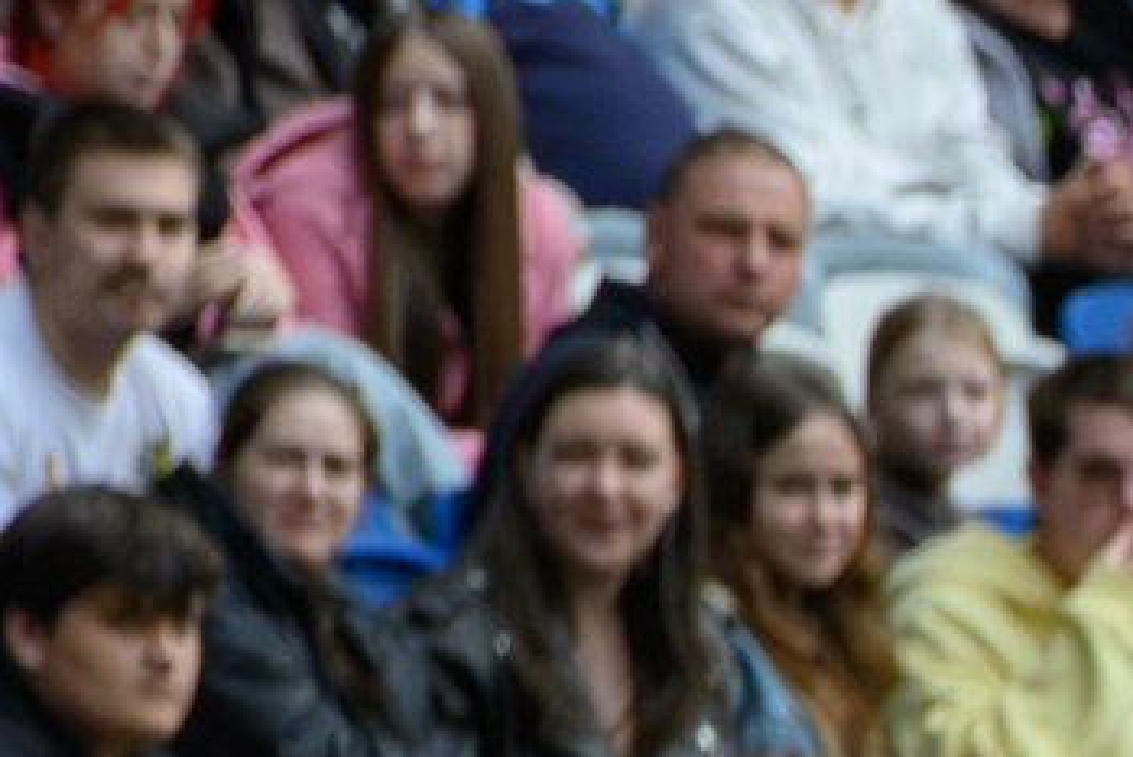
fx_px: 53554
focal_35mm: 1701
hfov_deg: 1.2
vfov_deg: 0.8
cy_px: 1773
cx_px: 3857
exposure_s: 1/2000
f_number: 7.1
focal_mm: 200
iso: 3200
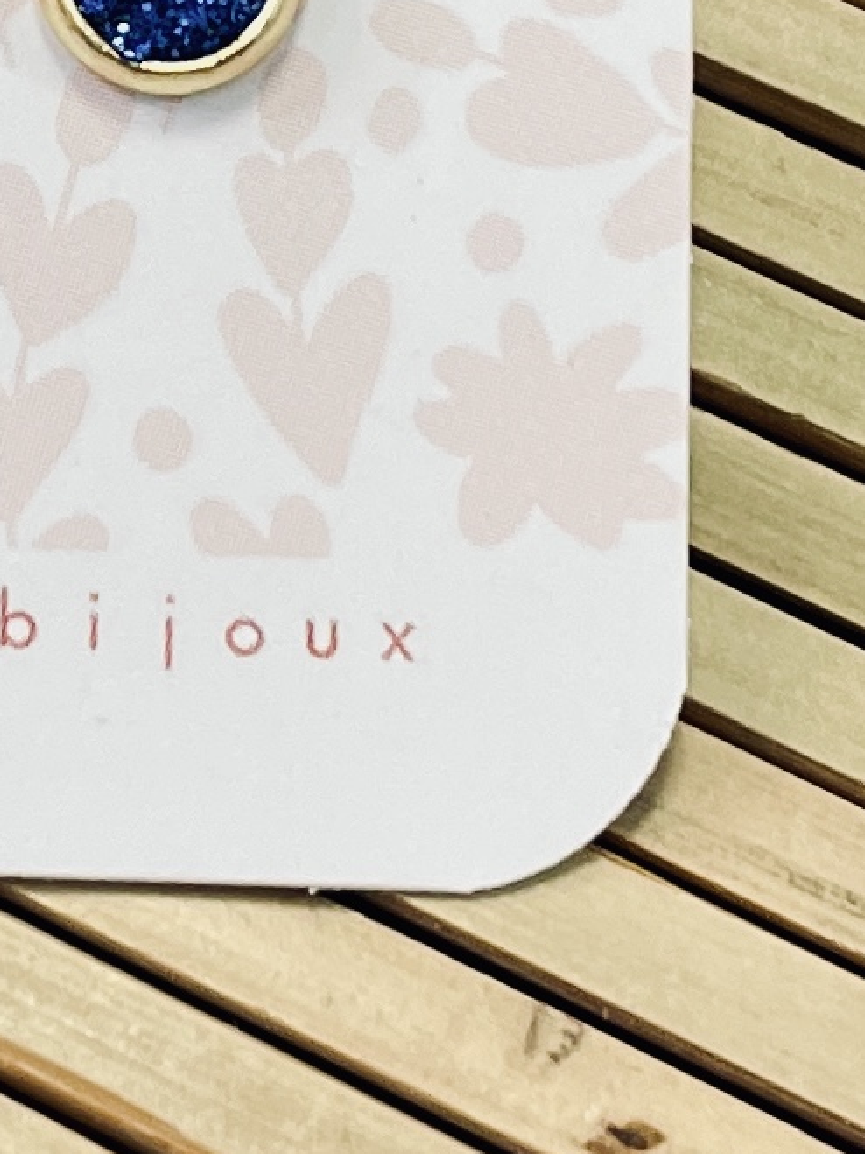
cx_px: -168
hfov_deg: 9.2
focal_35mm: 159
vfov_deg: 12.2
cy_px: -121
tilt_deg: -62.9
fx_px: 5299
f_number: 1.6
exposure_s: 1/100
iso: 125
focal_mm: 4.2
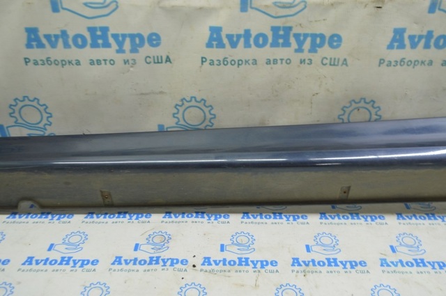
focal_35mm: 36
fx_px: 445
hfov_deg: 53.2
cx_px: 223
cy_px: 148
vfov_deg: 36.8
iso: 400
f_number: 5.6
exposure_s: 1/20
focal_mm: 24
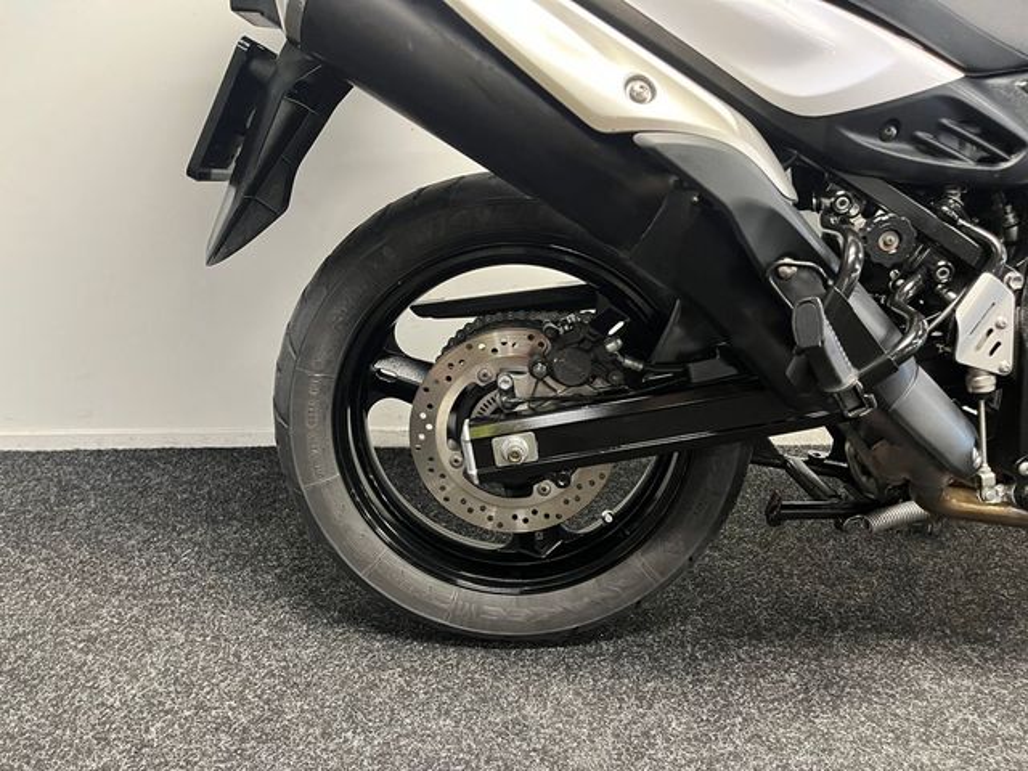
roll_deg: +0.2
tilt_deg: -18.8
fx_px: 772
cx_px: 514
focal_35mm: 26
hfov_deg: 67.3
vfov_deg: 53.1
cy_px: 386
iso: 500
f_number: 1.6
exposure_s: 1/33
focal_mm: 5.1
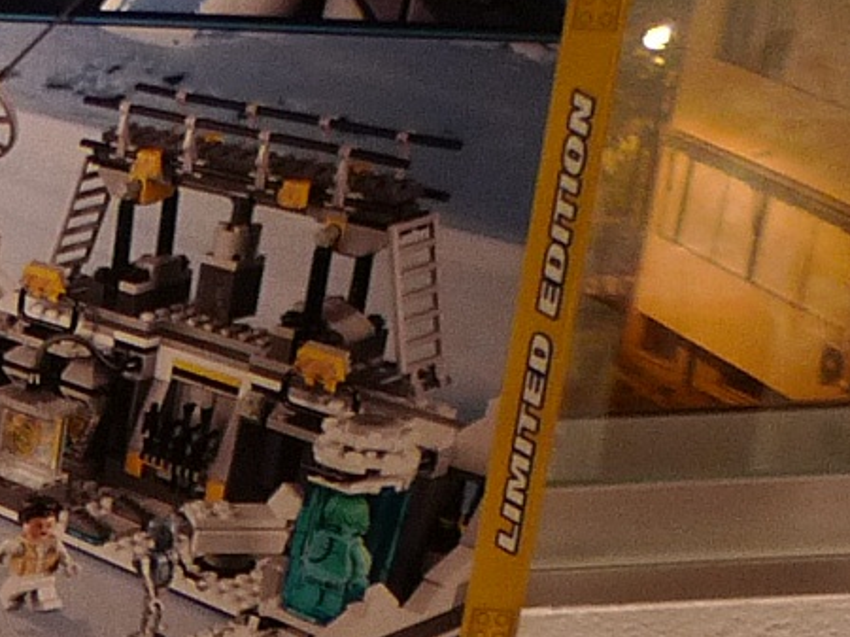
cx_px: -1028
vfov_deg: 9.6
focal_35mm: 146
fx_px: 3583
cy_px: 1206
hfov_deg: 11.7
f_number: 2.5
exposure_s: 1/6
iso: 200
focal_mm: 6.3
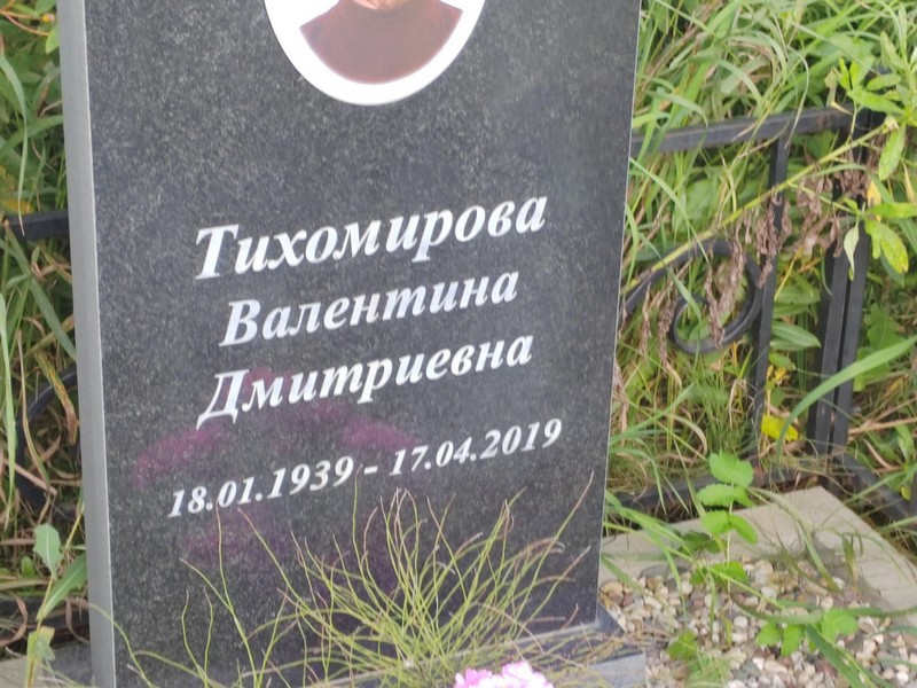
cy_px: 344
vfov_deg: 17.8
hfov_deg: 23.6
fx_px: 2199
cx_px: 458
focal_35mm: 83
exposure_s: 1/160
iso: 100
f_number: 1.9
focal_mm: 5.52
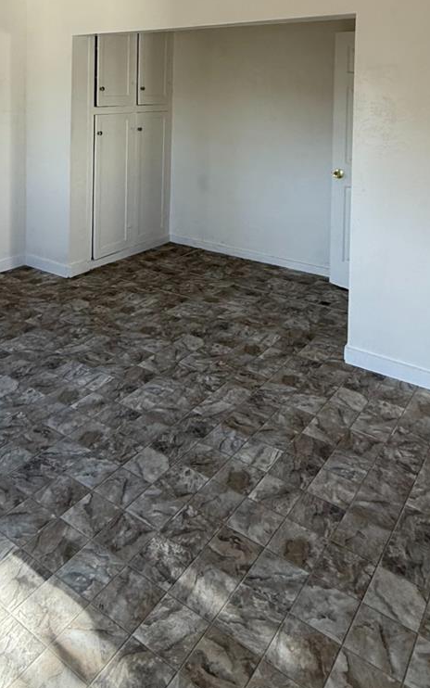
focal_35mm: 30
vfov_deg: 57.0
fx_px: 562
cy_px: 113
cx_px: 192
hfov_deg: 41.8
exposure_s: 1/99
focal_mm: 2.22
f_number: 2.2
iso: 160
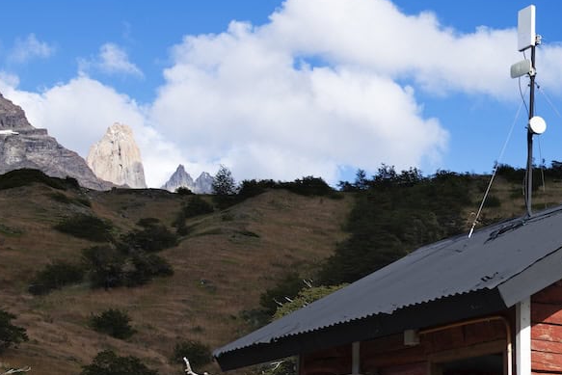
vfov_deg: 15.1
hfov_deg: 21.3
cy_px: 299
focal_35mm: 90
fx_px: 1405
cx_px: 635
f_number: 8
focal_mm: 35
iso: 100
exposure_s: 1/250
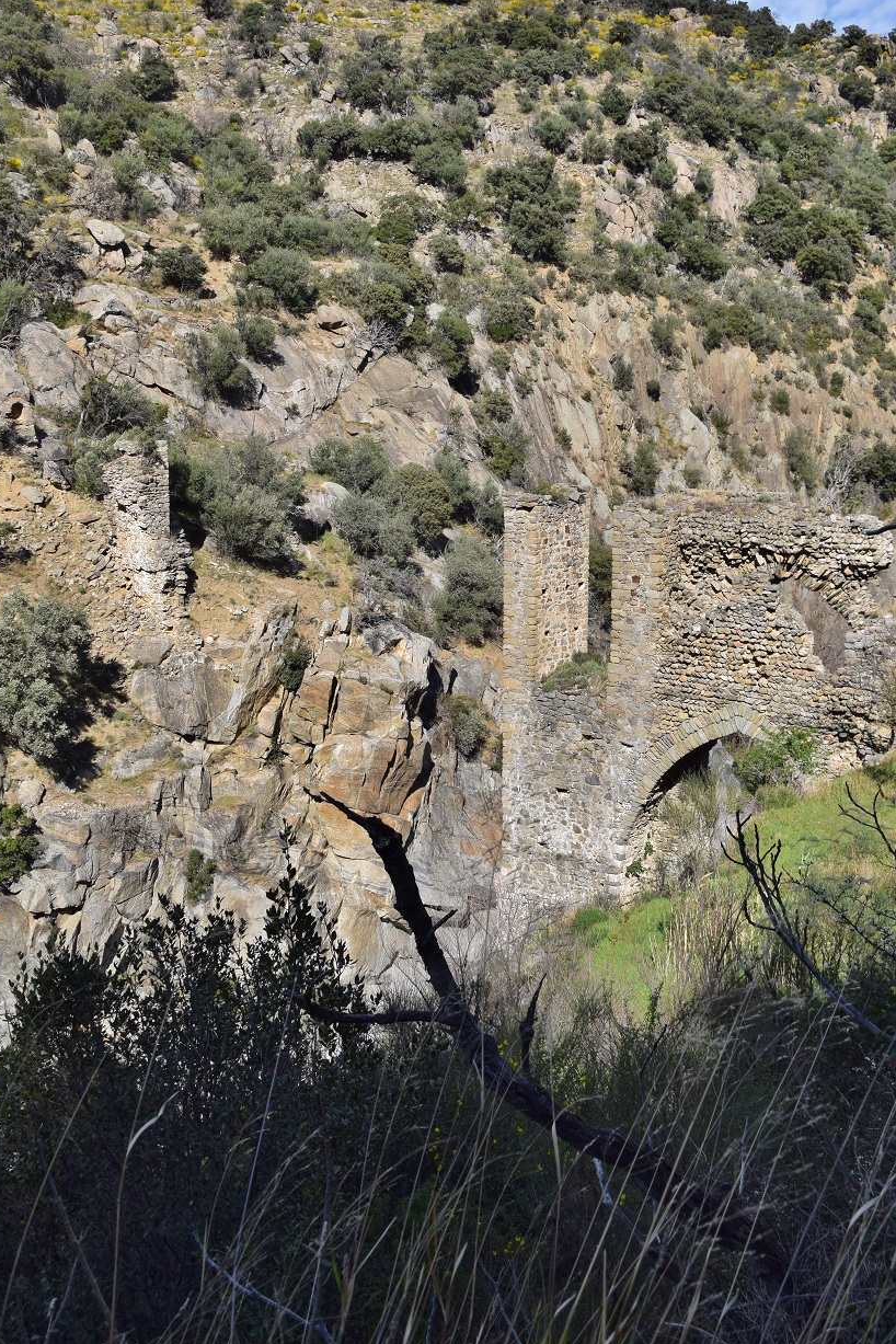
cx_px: 516
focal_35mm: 33
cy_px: 574
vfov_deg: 57.0
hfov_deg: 39.9
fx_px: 1232
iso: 200
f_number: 10
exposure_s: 1/400
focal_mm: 18
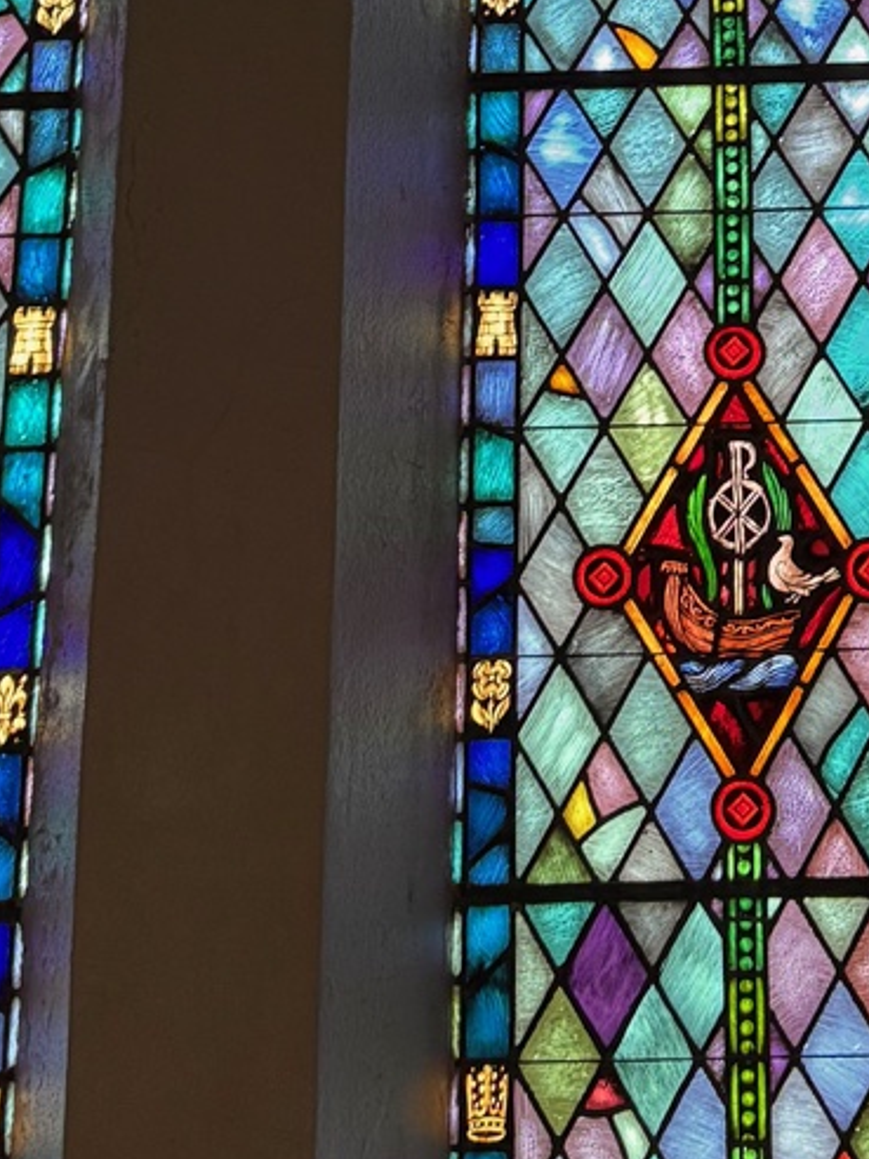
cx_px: 739
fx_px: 2611
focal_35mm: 78
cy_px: 16
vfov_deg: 24.0
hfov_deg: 18.7
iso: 200
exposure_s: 1/62
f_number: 1.78
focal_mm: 6.76
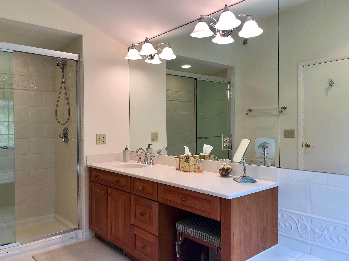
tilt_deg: -2.0
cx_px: 174
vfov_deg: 49.7
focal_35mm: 28
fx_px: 282
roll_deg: +0.0
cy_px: 130
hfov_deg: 63.4
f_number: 1.8
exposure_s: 1/30
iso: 40
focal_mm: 3.99
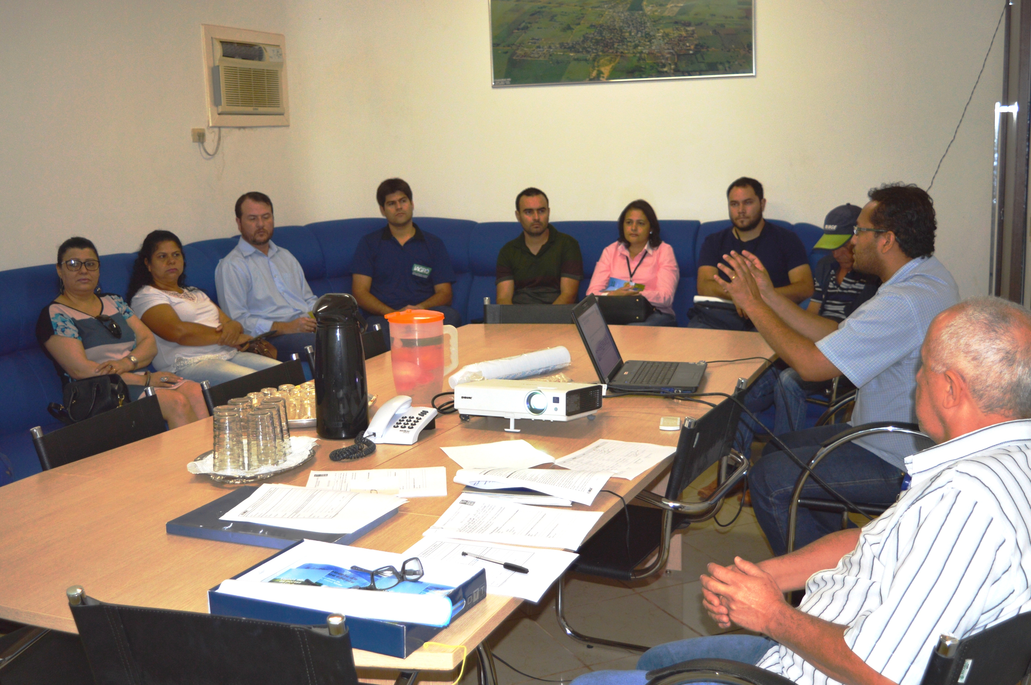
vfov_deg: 33.0
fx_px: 1159
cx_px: 516
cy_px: 342
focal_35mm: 40
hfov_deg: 48.0
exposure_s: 1/100
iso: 400
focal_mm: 27
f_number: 4
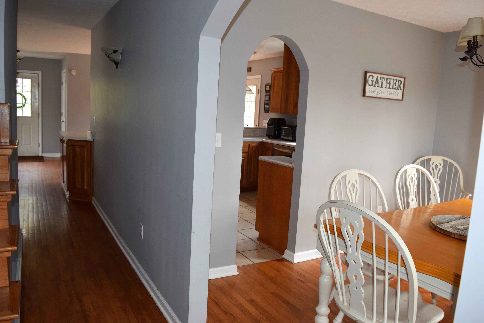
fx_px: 363
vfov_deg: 47.9
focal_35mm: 27
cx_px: 242
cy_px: 162
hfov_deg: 67.4
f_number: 5
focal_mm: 18
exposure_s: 1/100
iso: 800
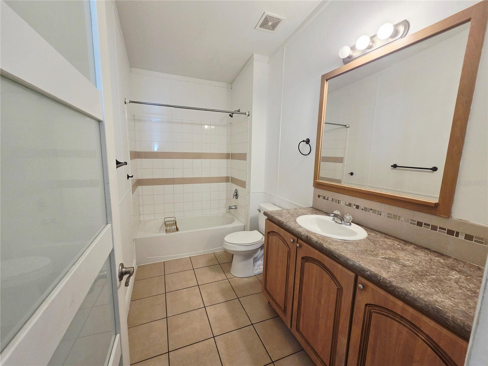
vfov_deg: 89.9
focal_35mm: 13
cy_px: 183
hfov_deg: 106.2
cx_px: 244
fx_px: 183
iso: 320
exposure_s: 1/60.2
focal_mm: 2.2
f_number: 2.2
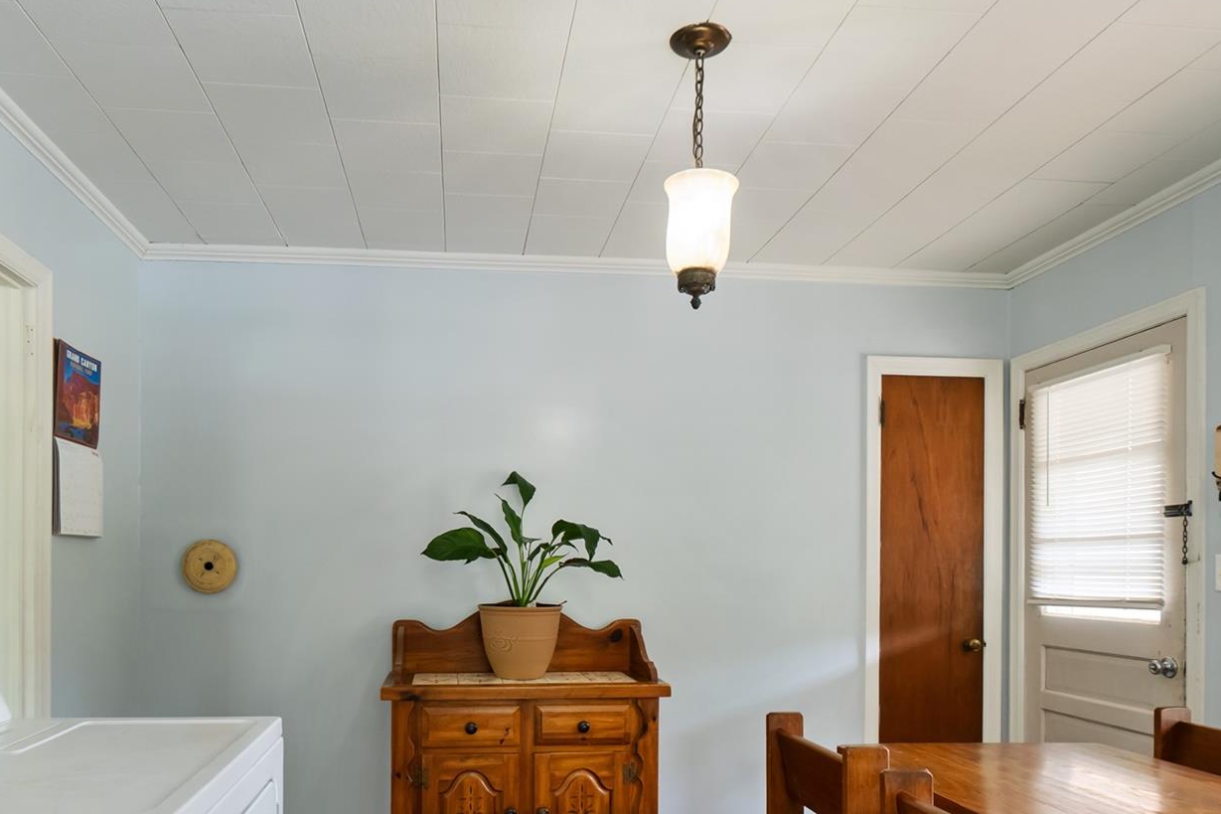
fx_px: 848
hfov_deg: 71.3
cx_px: 551
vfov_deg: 49.7
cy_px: 586
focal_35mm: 25
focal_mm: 10
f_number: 4.5
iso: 2000
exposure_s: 1/30
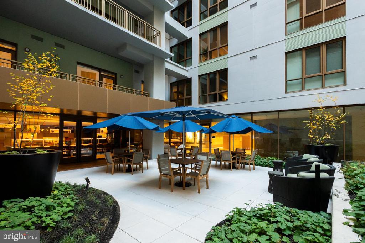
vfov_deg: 70.5
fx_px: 172
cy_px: 122
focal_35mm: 17
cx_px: 182
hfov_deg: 93.3
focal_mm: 17
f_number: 10
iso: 6400
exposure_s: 1/60
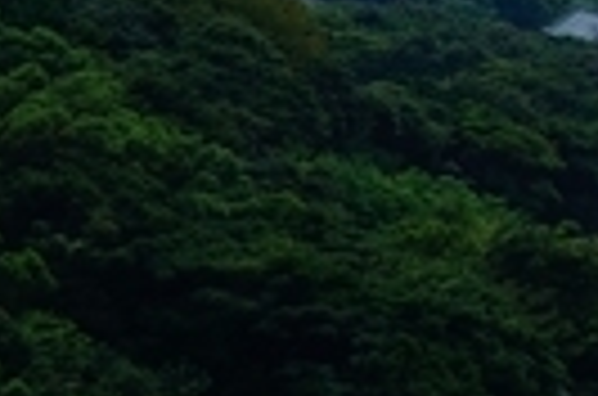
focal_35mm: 326
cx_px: 1754
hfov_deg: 5.9
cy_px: -459
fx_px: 5402
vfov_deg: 4.1
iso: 100
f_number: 11
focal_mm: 54
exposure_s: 1/125
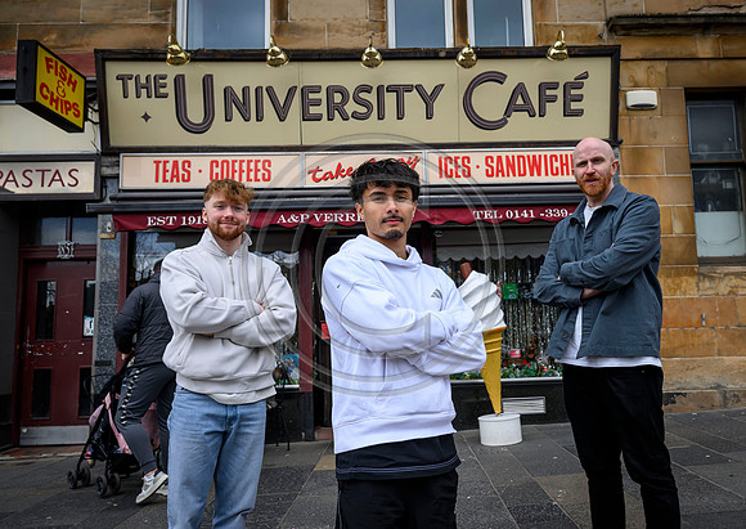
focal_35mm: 27
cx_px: 421
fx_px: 569
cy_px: 278
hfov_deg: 66.3
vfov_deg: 49.8
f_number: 5.6
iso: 500
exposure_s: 1/1600
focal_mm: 24
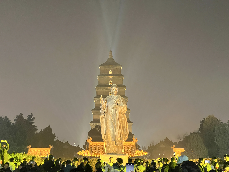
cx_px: 114
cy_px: 86
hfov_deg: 25.3
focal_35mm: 77
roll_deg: -0.4
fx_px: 509
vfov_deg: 19.1
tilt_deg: +8.2
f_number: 2.8
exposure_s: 1/28
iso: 1600
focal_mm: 9
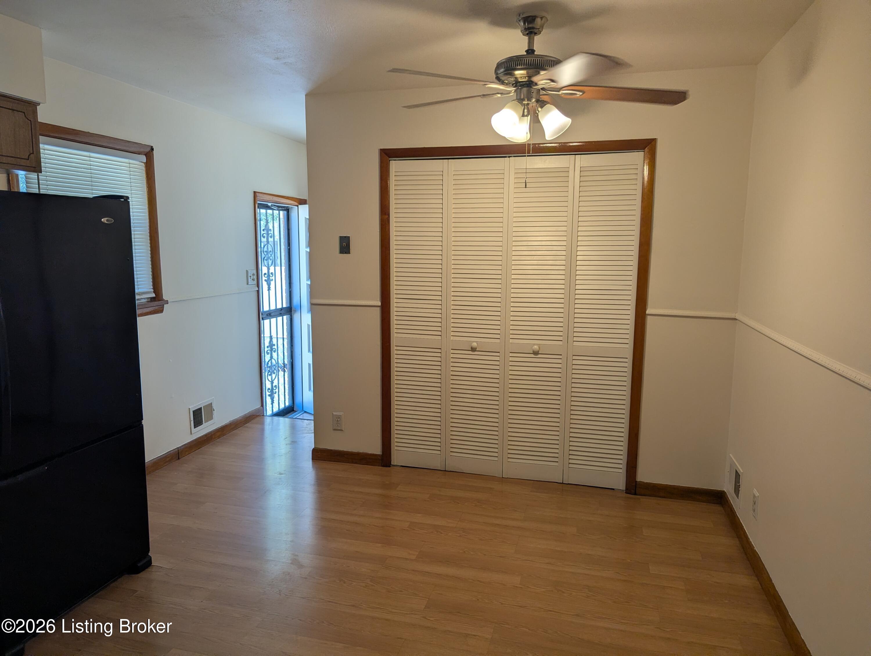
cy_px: 328
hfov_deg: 71.5
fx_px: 605
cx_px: 436
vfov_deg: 56.9
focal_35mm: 24
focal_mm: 6.81
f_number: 1.85
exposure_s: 1/134
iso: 48
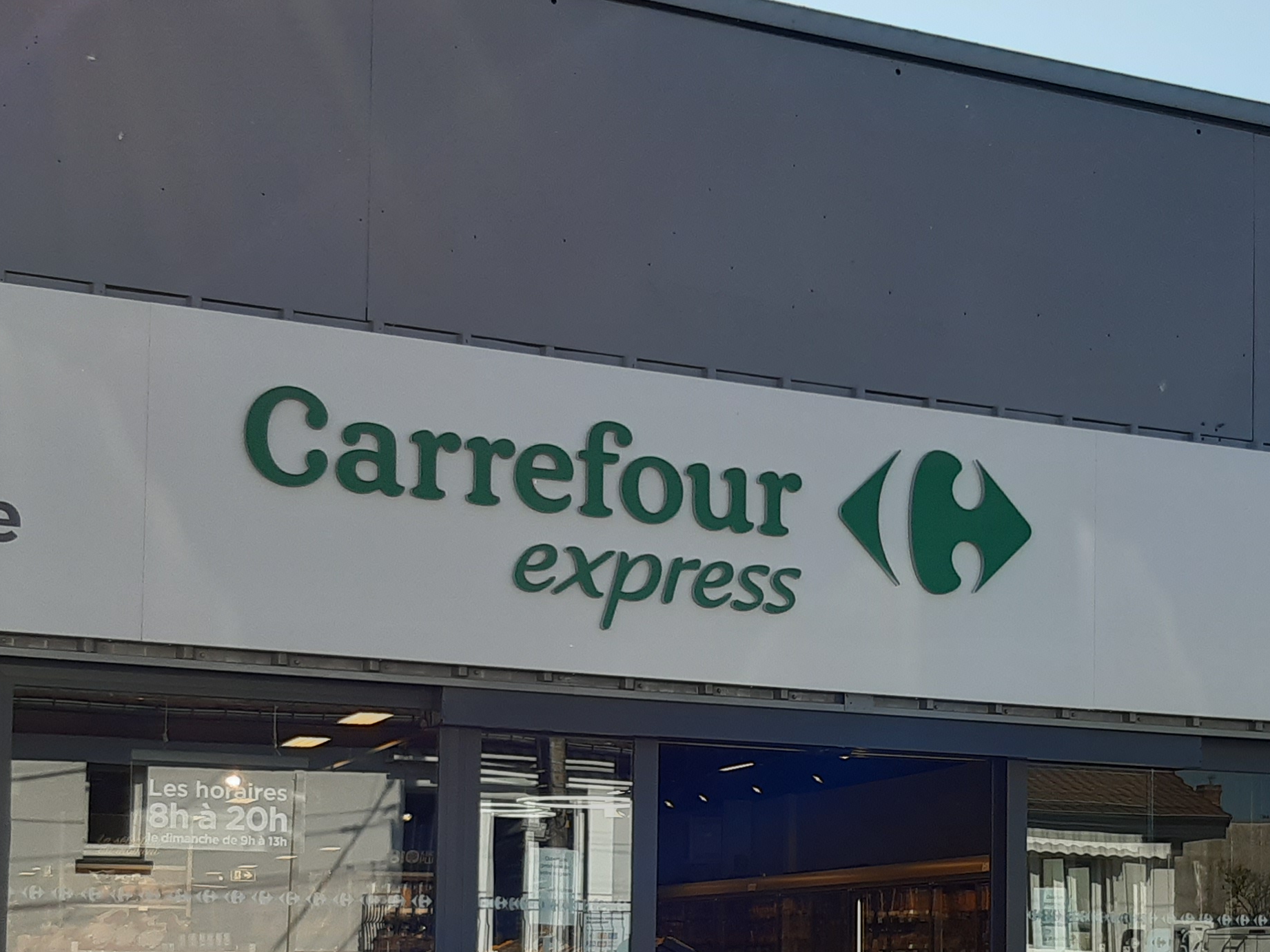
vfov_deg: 22.2
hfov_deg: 29.5
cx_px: 894
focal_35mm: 65
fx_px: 2385
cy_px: 803
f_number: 1.7
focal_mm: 3.92
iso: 40
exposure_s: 1/1199
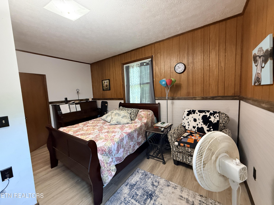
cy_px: 102
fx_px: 111
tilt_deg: -2.2
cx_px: 137
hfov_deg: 102.1
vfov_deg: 85.7
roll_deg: +2.5
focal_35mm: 14
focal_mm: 2.22
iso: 400
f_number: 2.2
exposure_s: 1/60
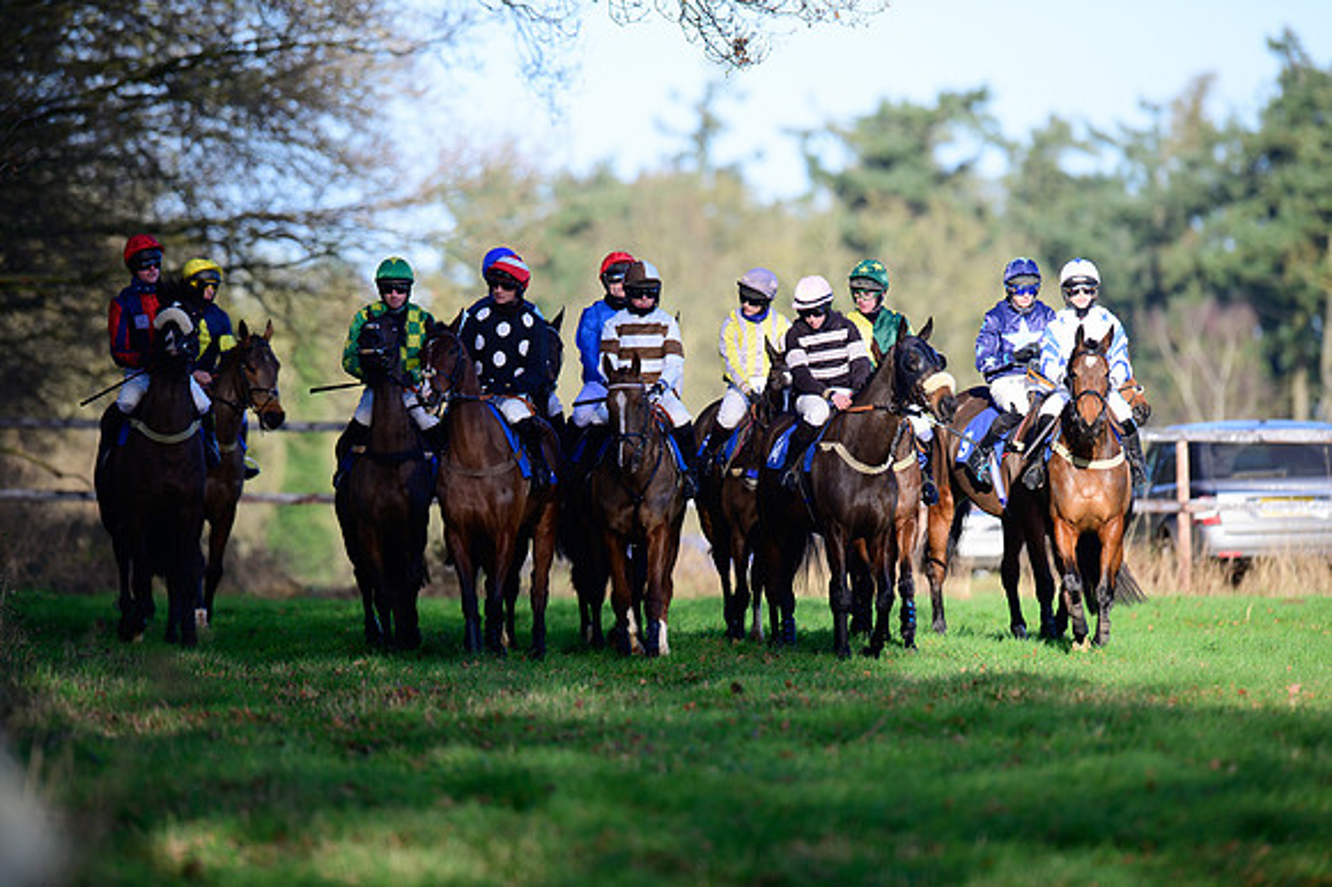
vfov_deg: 3.4
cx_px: 666
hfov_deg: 5.2
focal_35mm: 400
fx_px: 14791
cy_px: 444
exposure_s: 1/1600
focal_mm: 400
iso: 400
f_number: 5
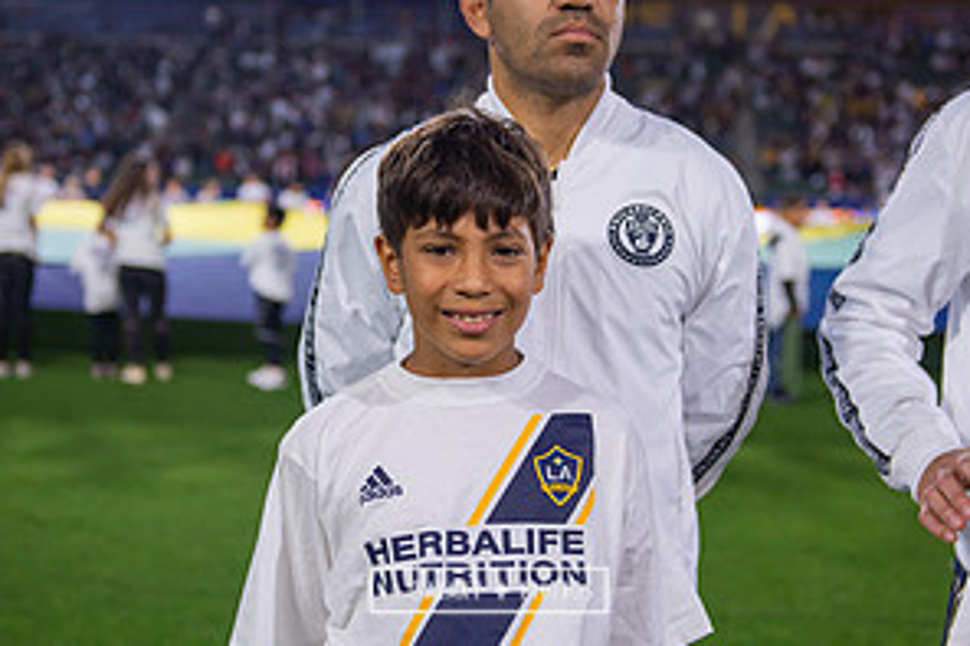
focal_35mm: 67
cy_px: 334
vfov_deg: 20.3
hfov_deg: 30.1
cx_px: 488
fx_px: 1804
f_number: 2.8
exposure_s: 1/1250
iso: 640
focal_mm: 44
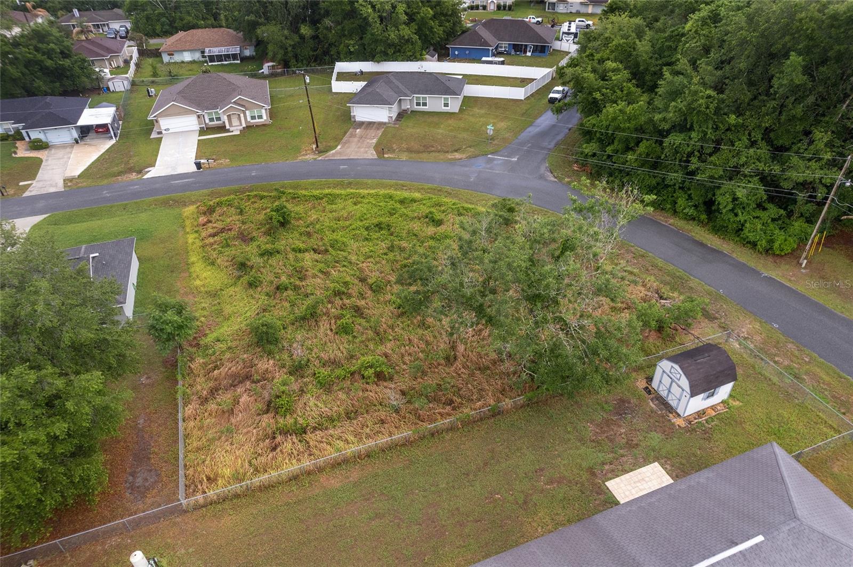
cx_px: 426
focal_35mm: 22
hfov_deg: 78.6
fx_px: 521
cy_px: 284
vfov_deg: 57.2
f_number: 2.8
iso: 110
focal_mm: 8.38
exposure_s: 1/200
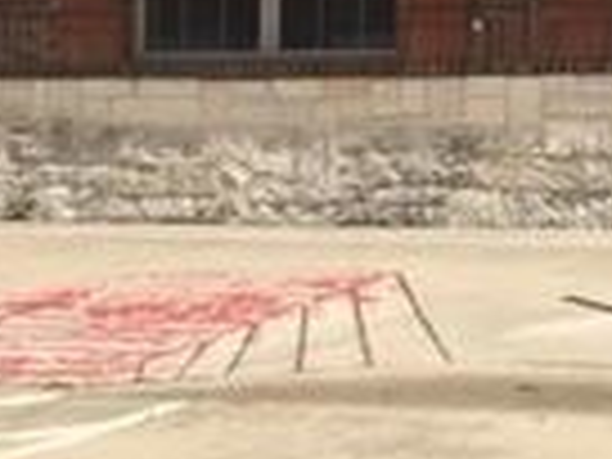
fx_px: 1892
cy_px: -92
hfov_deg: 16.2
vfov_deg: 13.5
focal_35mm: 107
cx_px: 1017
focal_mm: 4.15
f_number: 2.2
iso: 25
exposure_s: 1/1972
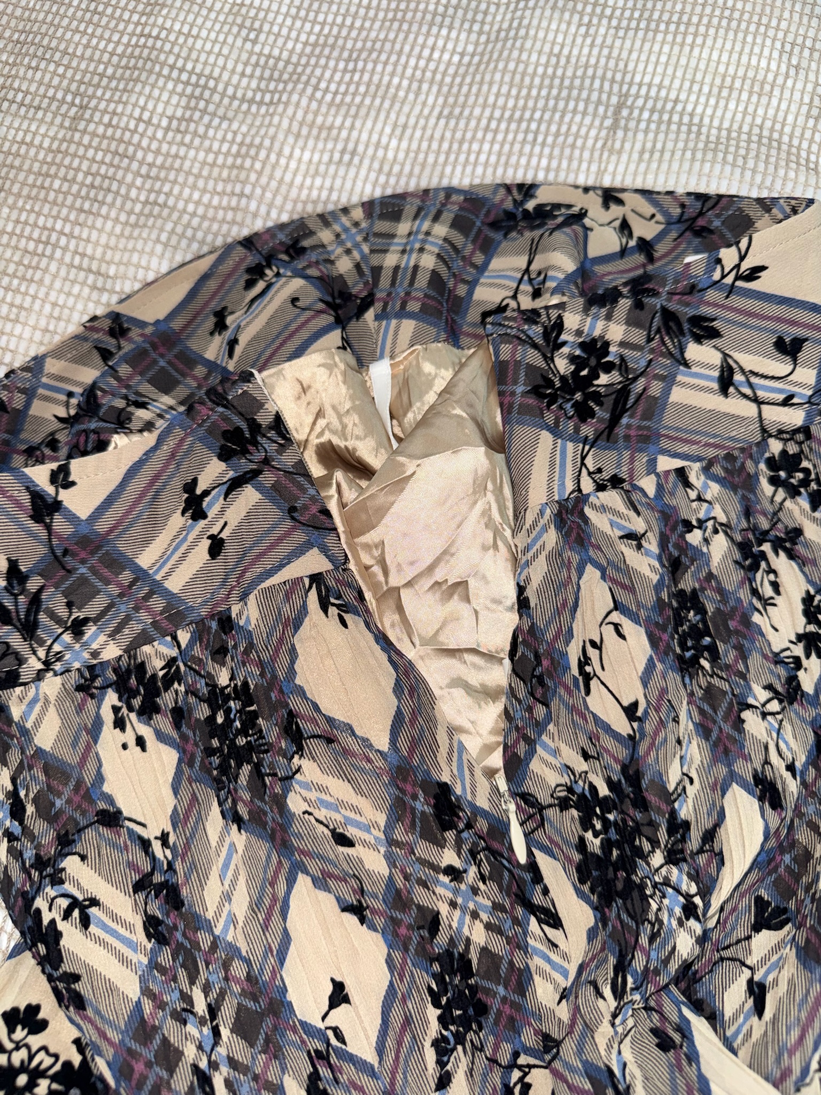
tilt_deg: -75.4
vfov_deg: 71.6
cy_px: 548
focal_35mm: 24
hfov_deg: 56.8
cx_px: 410
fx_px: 759
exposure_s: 1/68
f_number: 1.78
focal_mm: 6.76
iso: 64
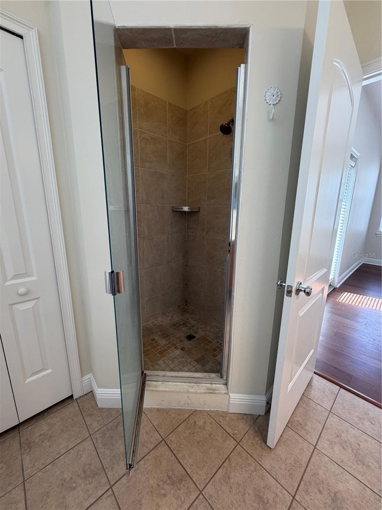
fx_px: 206
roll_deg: -0.8
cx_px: 191
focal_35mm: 14
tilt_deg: -12.3
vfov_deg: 102.1
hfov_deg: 85.7
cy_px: 255
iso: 160
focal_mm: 2.22
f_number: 2.2
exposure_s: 1/120
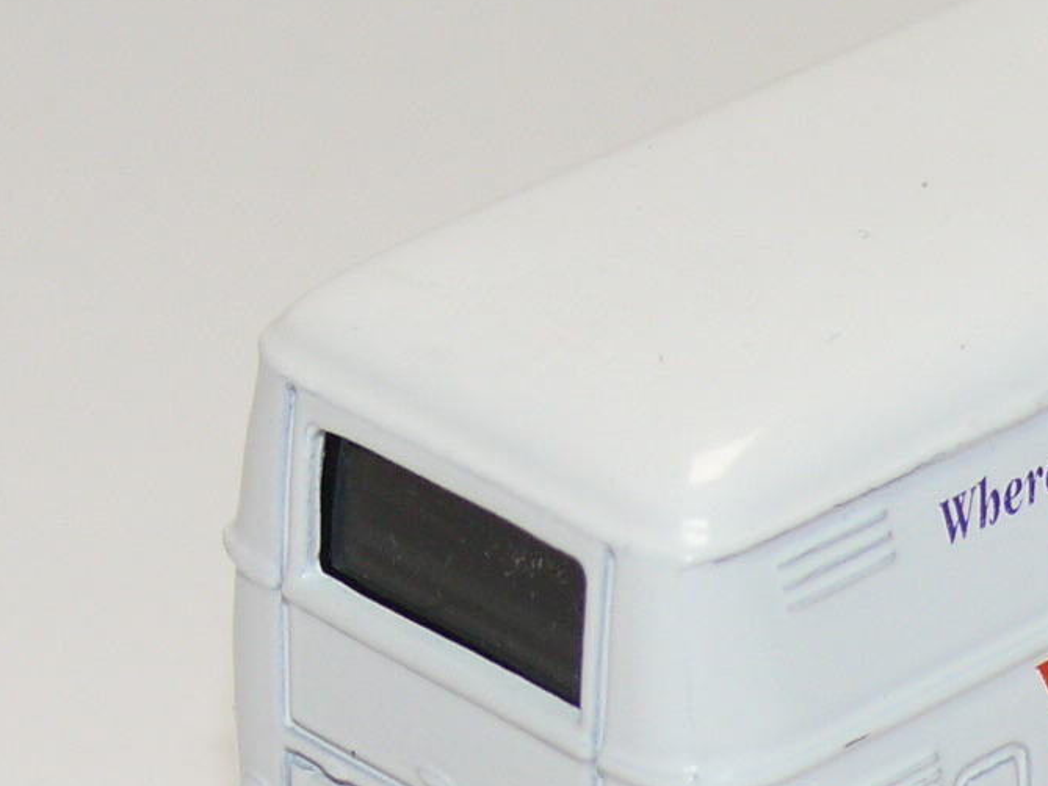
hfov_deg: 8.1
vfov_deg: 6.1
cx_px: 1071
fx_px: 7388
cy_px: 478
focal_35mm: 244
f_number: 4
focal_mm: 13.3
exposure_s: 1/30
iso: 100
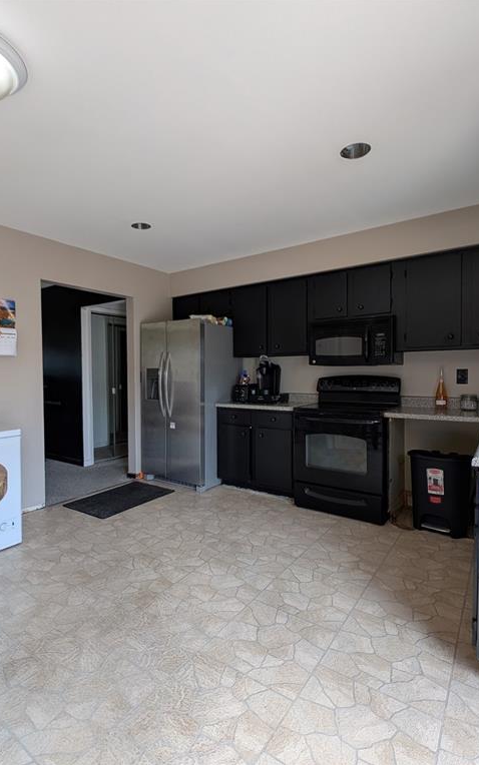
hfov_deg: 67.9
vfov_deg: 94.3
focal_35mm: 17
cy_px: 382
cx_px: 217
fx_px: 355
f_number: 1.95
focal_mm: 2.23
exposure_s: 1/60
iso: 48
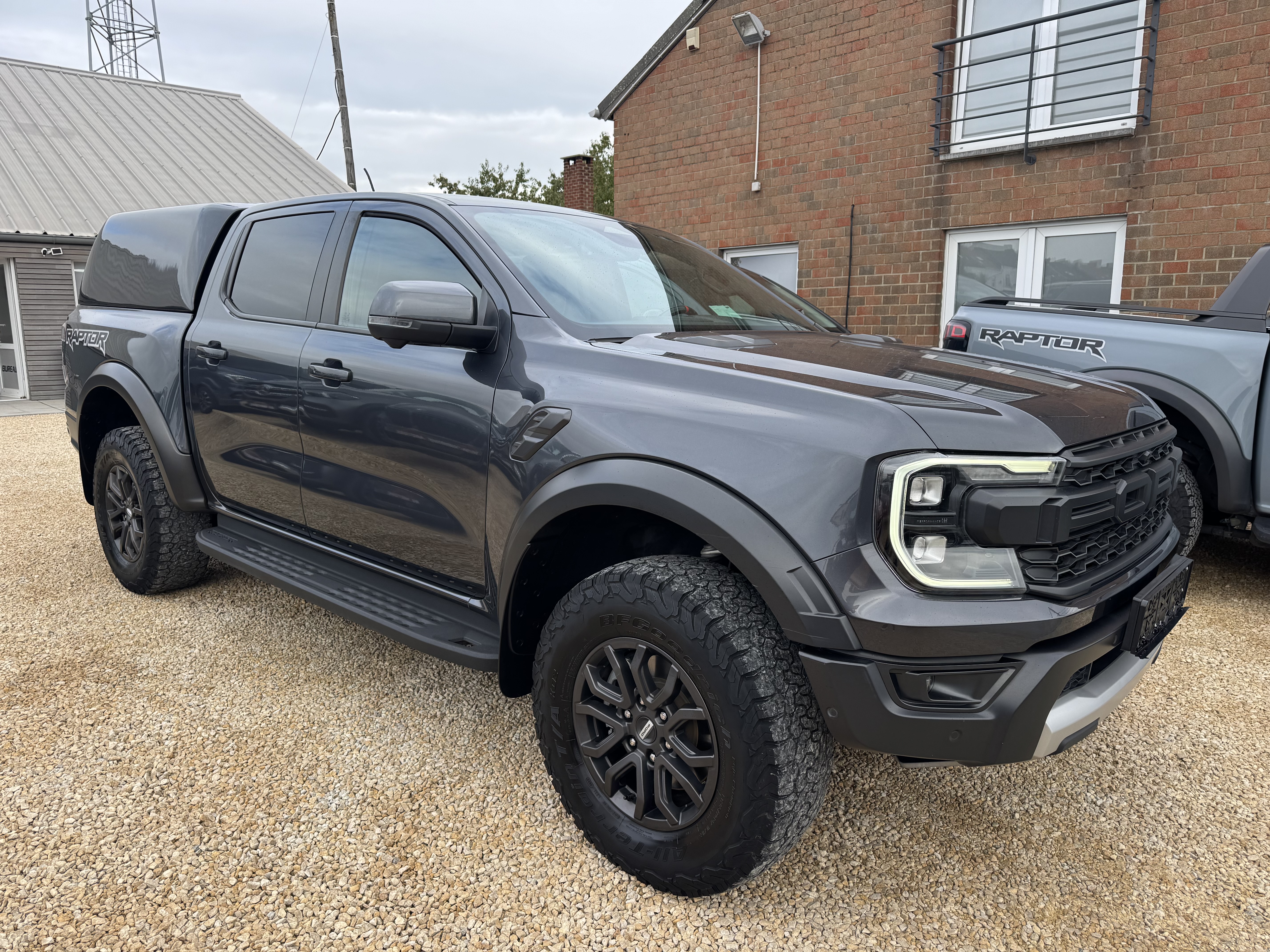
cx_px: 635
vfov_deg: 56.8
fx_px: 881
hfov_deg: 71.6
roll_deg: +1.1
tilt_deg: -9.0
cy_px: 476
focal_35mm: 24
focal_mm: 6.76
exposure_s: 1/832
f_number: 1.78
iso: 80
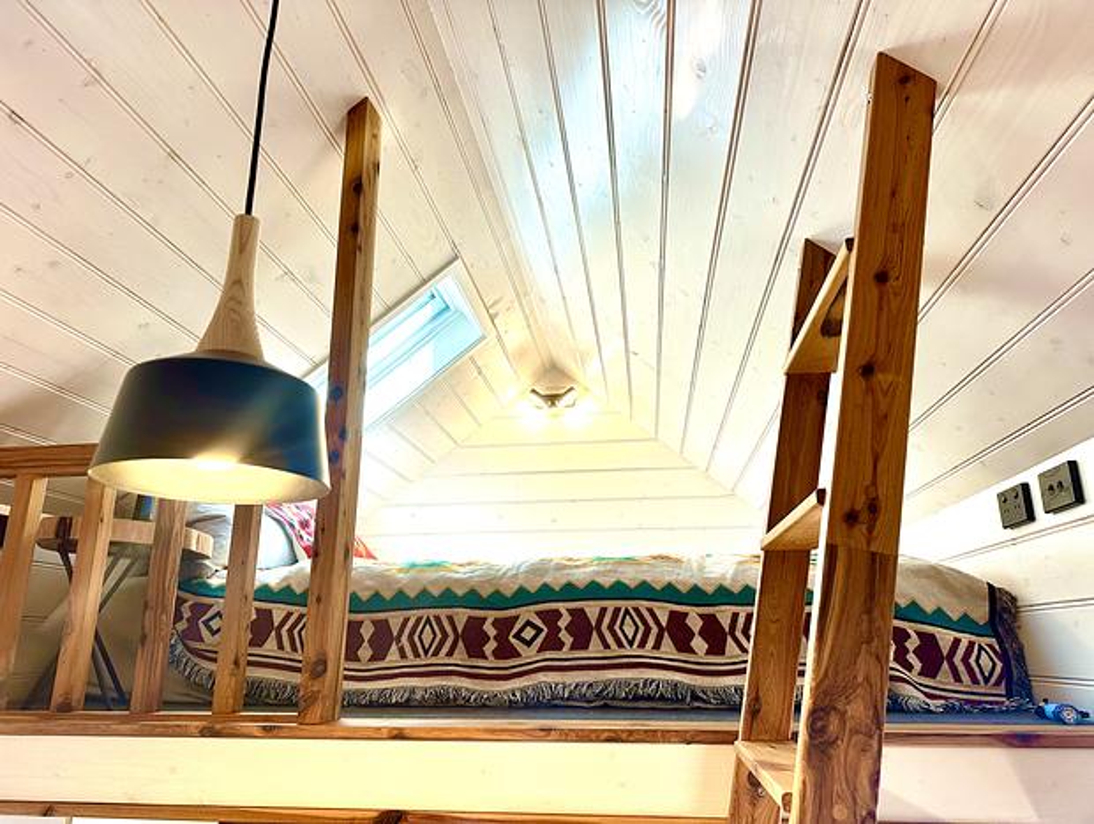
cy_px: 412
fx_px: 760
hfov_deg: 71.5
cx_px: 547
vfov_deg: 56.9
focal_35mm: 24
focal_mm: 6.86
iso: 125
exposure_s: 1/100
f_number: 1.78
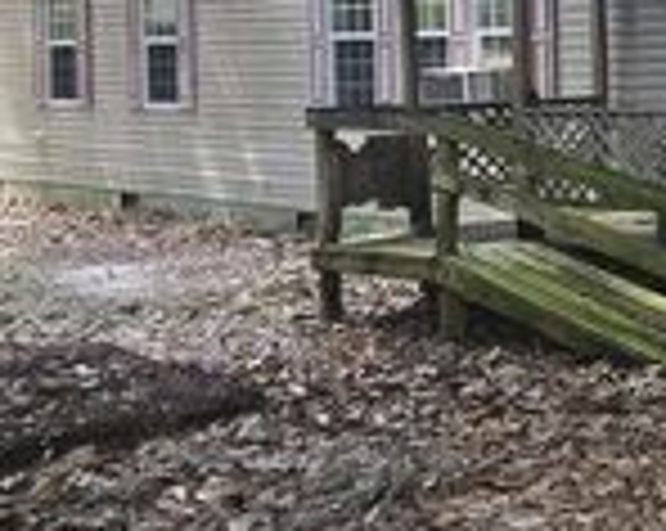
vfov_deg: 26.9
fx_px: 1083
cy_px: 94
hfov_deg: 26.1
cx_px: 972
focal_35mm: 55
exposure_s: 1/207
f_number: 2.2
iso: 125
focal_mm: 2.2
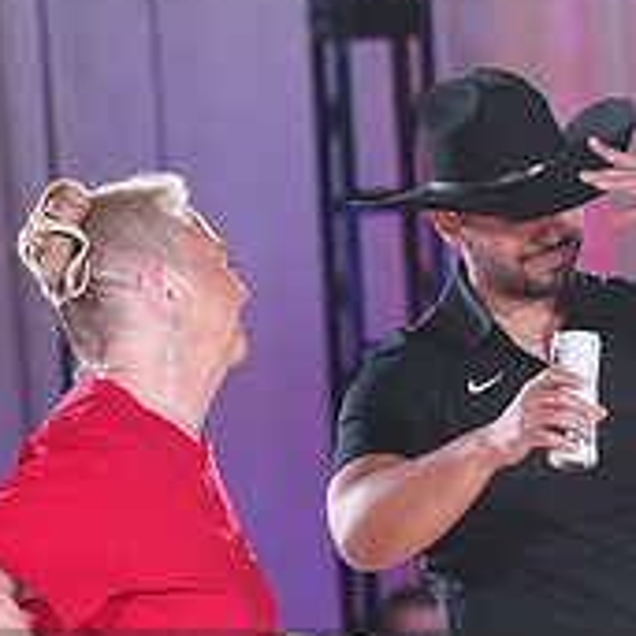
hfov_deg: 5.1
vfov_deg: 5.0
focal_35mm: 346
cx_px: 411
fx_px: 7192
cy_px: 755
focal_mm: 120
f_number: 4
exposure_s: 1/400
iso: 3200
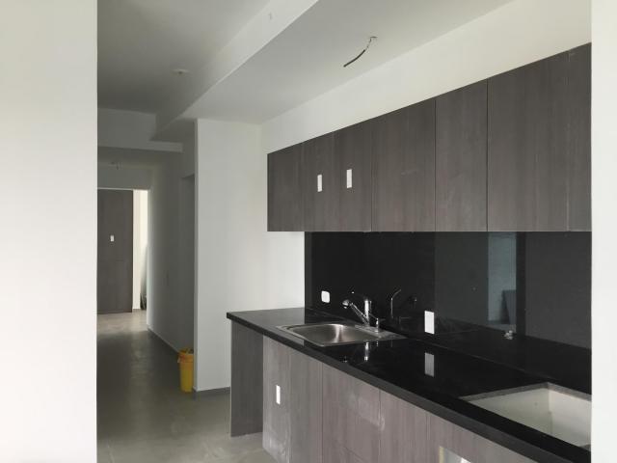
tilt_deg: -1.2
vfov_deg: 48.2
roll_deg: -1.1
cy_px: 232
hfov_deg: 61.7
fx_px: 517
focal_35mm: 29
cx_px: 308
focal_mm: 4.15
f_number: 2.2
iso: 40
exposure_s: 1/40
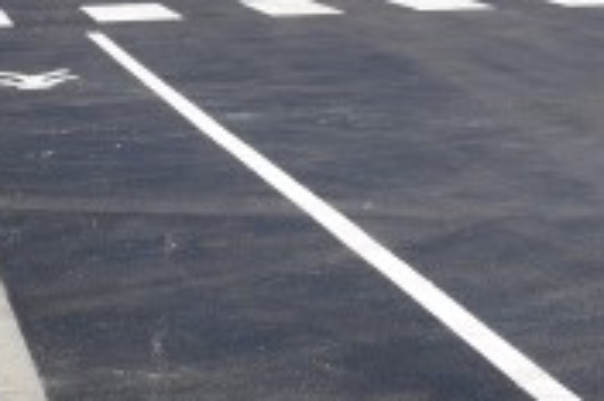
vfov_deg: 10.1
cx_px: 995
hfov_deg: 13.9
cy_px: 151
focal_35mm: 135
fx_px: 2263
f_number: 9
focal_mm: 22
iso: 200
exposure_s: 1/320
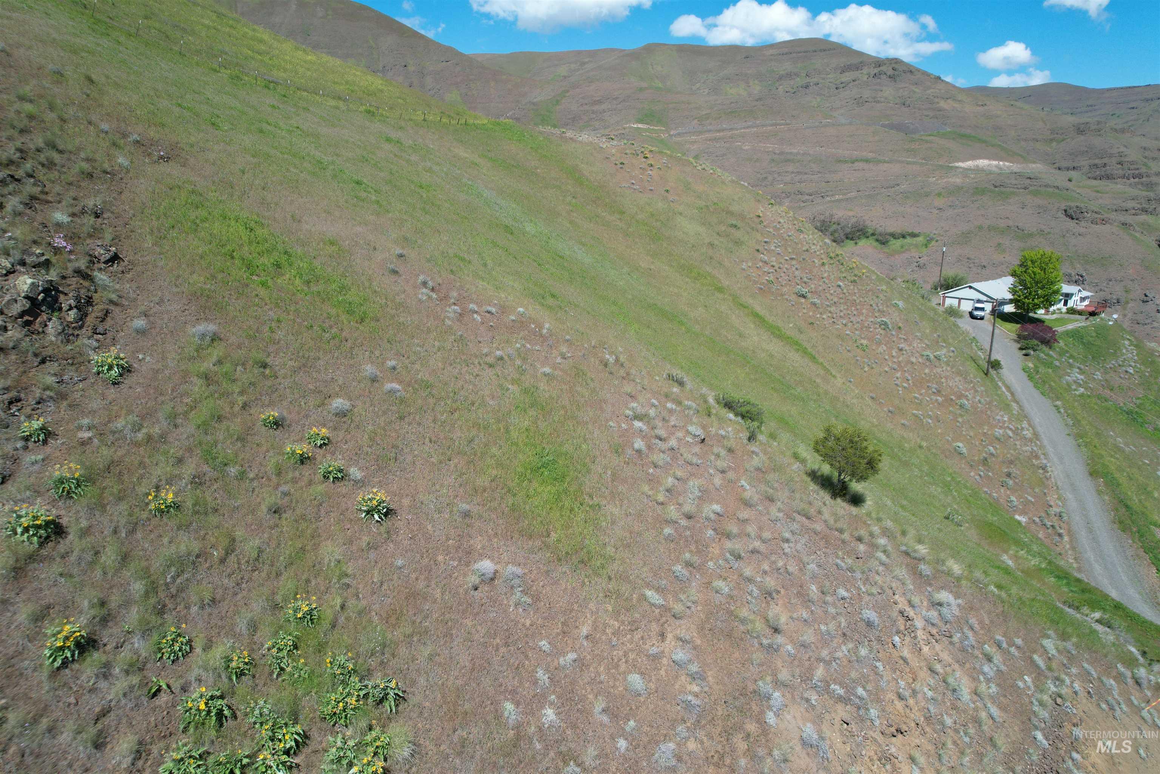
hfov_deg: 78.6
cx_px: 580
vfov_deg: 57.2
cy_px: 387
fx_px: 709
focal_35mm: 22
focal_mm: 8.38
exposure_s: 1/1500
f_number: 2.8
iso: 100
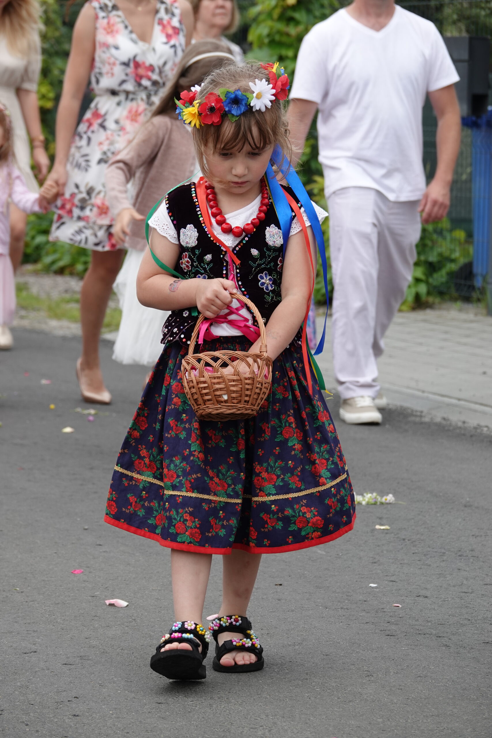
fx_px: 3156
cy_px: 369
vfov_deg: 13.3
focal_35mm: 154
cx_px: 246
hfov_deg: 8.9
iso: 100
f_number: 4
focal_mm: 56.39
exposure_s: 1/200
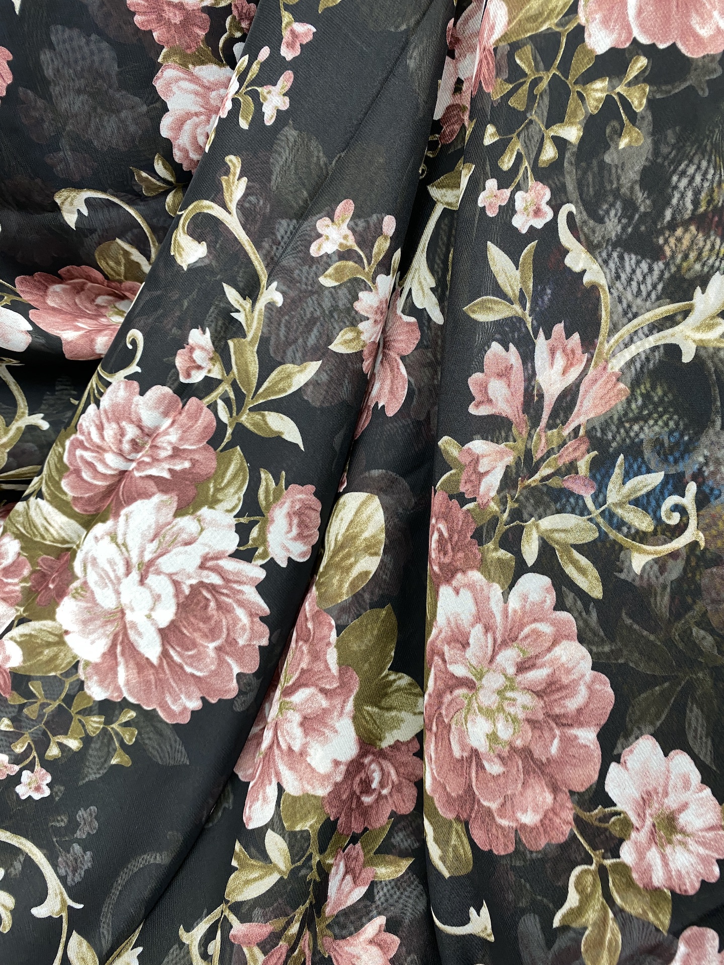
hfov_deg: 53.1
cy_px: 482
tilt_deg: -43.9
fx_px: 725
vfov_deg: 67.3
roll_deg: +2.2
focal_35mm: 26
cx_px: 362
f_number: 1.8
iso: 80
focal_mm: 4.25
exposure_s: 1/50
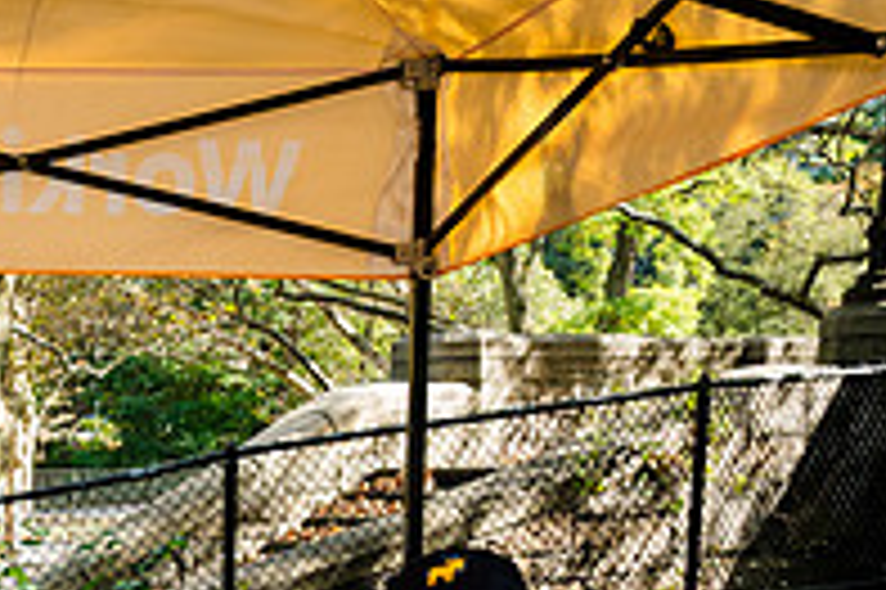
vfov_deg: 15.9
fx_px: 1967
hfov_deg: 22.3
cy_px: 824
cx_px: -315
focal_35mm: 80
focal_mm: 27
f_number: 5
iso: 1000
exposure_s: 1/500
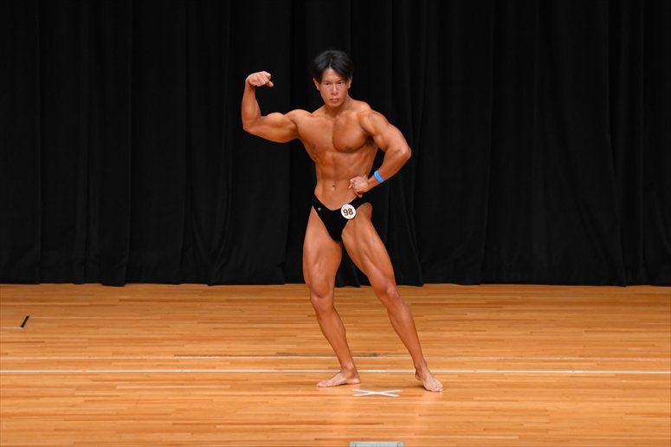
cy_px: 224
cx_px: 336
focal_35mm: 240
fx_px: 4471
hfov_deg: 8.6
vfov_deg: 5.7
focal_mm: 160
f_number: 5.6
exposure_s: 1/400
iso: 3200
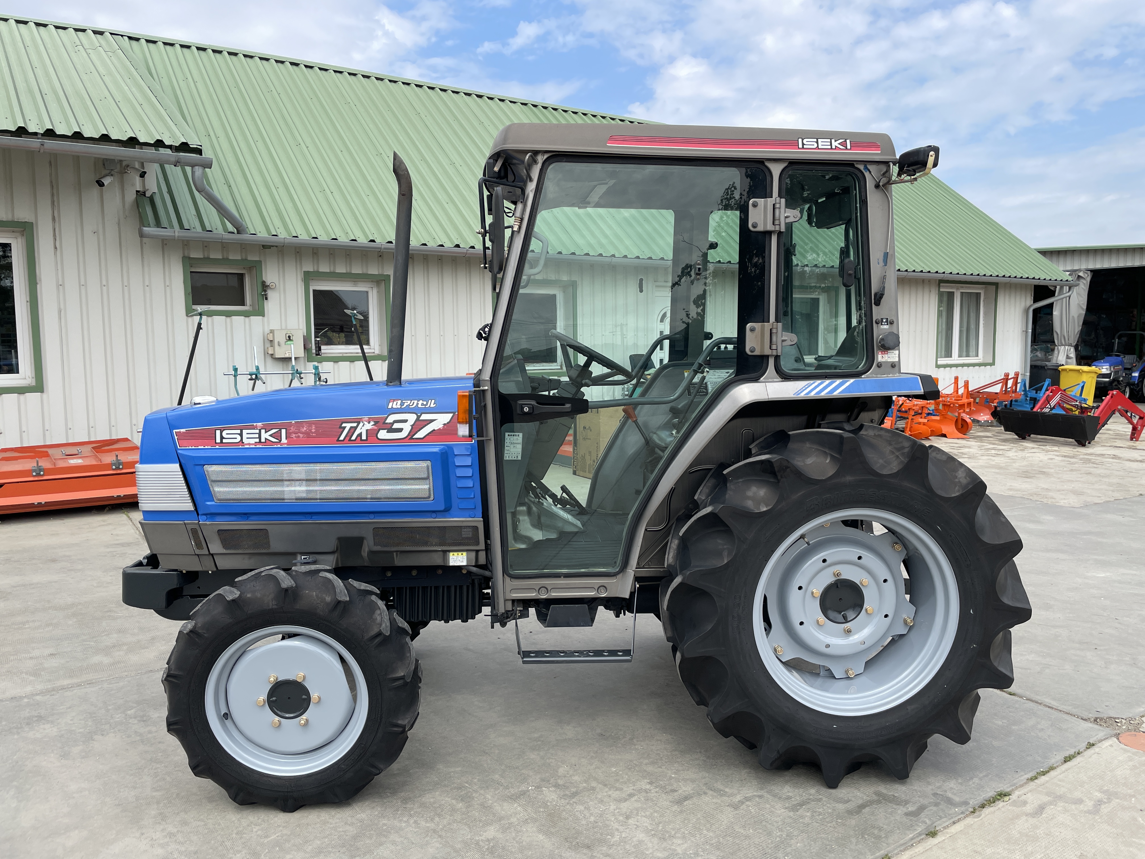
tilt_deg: -5.2
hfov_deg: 67.3
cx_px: 572
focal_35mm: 26
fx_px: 860
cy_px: 430
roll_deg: +1.4
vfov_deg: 53.1
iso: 32
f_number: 1.6
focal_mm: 4.2
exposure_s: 1/2398
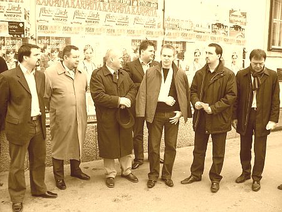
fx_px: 277
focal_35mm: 34
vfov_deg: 41.8
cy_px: 106
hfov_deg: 53.9
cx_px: 141
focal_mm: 5.6
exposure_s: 1/125
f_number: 2.7
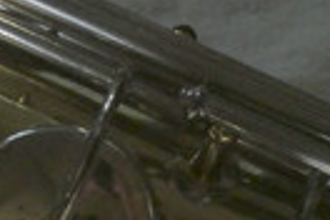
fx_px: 6260
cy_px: 354
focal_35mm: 683
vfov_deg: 2.0
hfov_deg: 3.0
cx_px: -132
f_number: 5.5
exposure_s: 1/50
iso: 200
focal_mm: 30.9
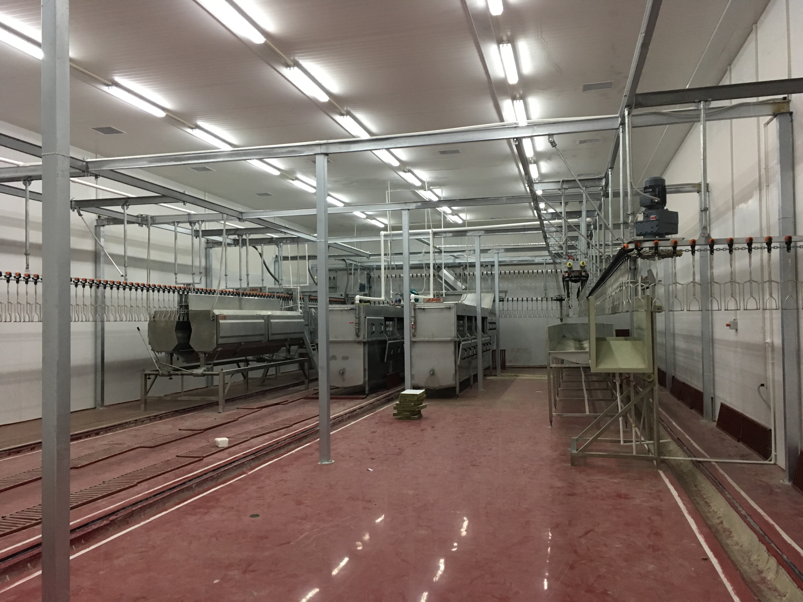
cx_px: 402
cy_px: 301
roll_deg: +1.1
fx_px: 673
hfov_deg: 61.7
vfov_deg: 48.2
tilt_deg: +2.1
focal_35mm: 29
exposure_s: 1/33
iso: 160
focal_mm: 4.15
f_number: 2.2
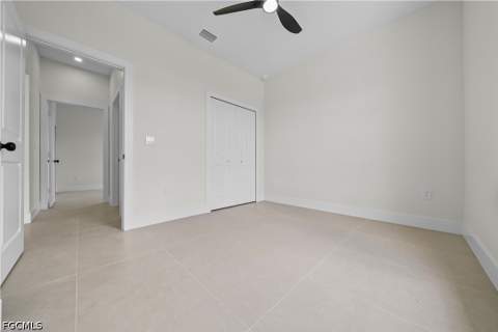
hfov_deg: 112.6
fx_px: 166
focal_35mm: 12
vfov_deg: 90.0
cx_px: 249
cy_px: 166
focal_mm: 12
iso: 200
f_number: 9
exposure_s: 1/13
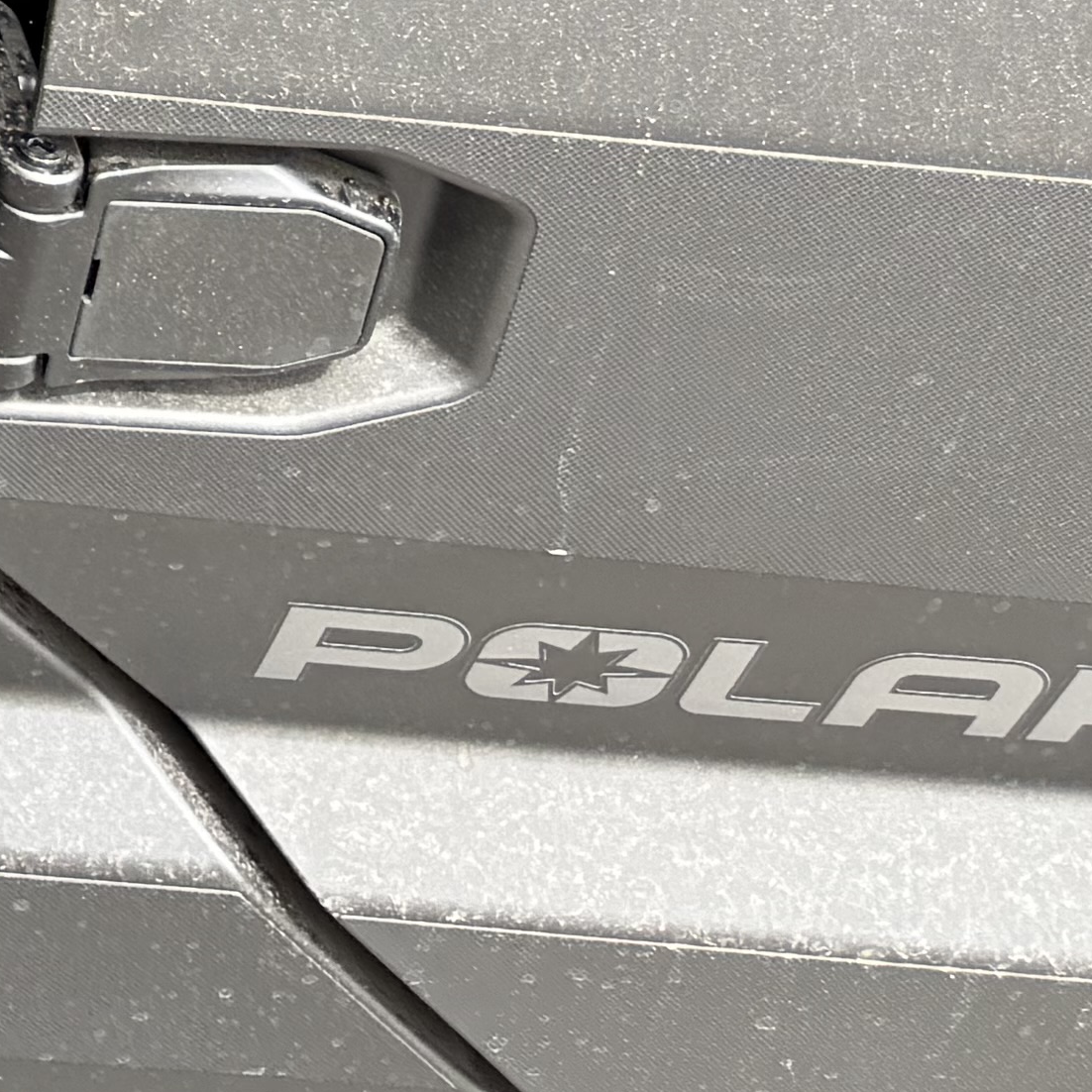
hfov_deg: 12.8
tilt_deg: -26.3
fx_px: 3926
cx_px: -1383
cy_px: -752
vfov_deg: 14.3
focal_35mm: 110
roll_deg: -2.1
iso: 100
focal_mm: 6.76
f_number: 1.78
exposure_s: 1/204
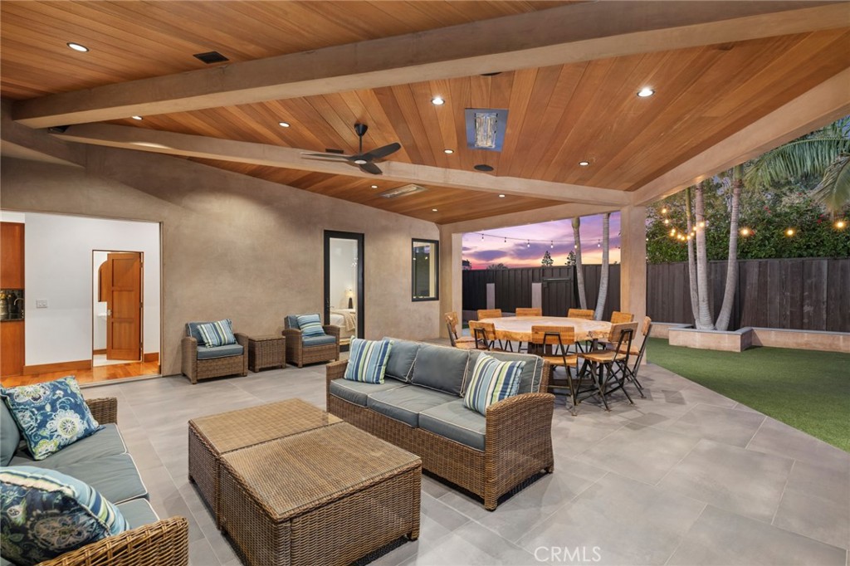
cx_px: 425
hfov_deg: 96.8
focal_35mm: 16
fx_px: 378
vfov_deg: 73.7
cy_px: 283
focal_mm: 16
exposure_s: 1/5
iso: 400
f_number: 9
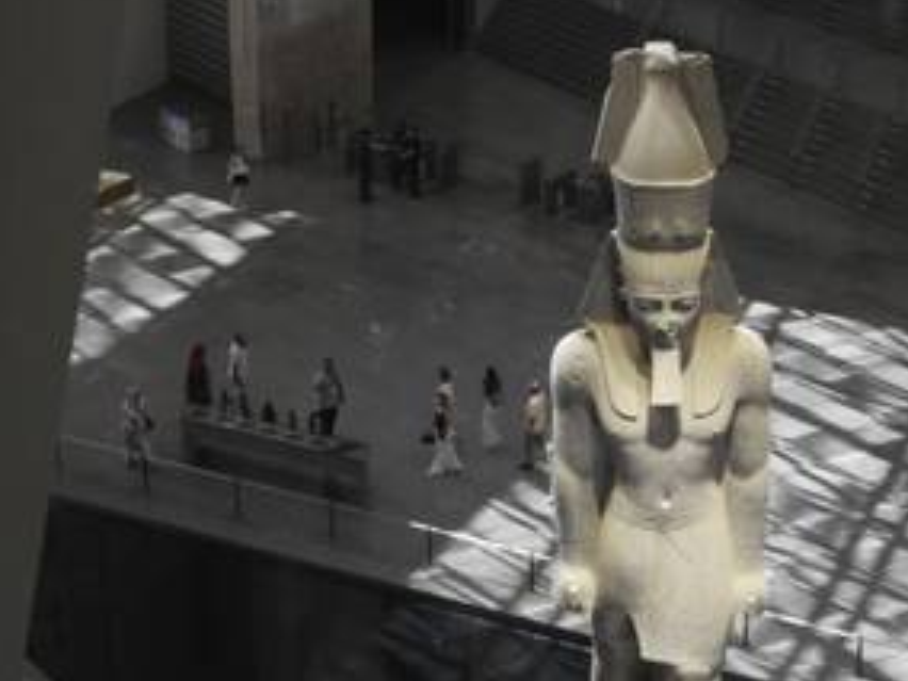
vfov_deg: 13.4
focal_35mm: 110
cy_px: 499
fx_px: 2885
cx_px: 662
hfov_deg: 17.8
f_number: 4.2
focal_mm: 11.6
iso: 400
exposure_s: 1/30
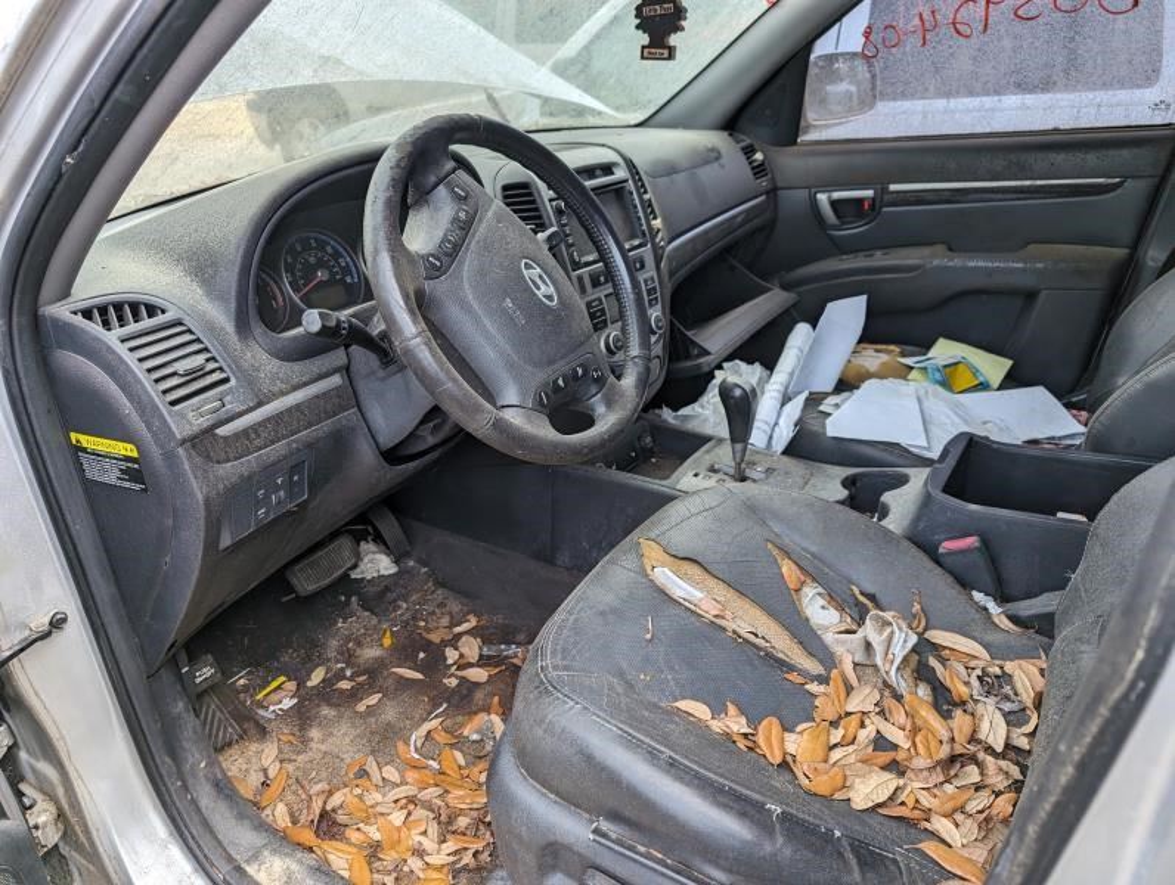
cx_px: 588
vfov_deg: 57.0
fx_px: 816
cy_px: 442
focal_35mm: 24
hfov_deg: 71.5
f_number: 1.68
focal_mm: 6.9
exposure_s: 1/230
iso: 33
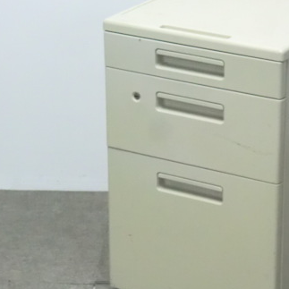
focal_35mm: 135
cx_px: 226
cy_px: 141
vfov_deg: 12.9
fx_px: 1275
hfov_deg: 12.9
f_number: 5.9
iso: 800
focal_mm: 13.9
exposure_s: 1/20
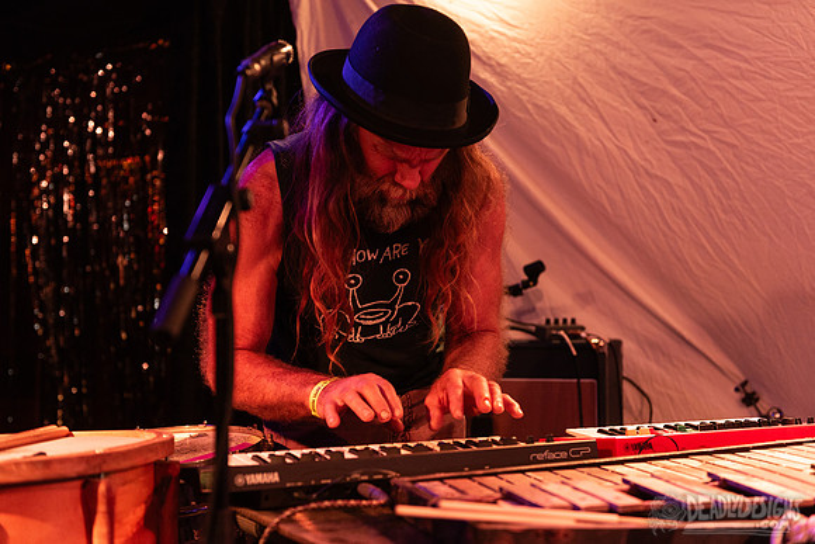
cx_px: 408
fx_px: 1132
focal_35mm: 50
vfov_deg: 27.0
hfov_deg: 39.6
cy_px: 272
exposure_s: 1/125
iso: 2000
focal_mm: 50
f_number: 3.2
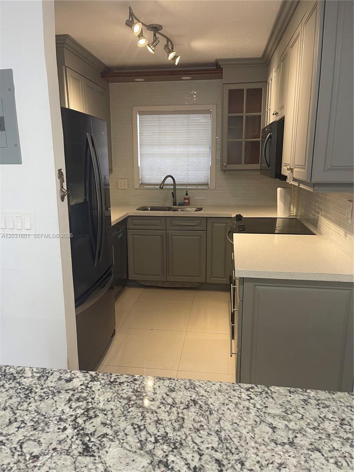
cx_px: 177
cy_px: 236
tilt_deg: -13.6
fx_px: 341
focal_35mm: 25
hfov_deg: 54.9
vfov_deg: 69.4
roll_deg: +0.5
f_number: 1.6
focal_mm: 5.1
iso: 125
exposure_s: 1/60
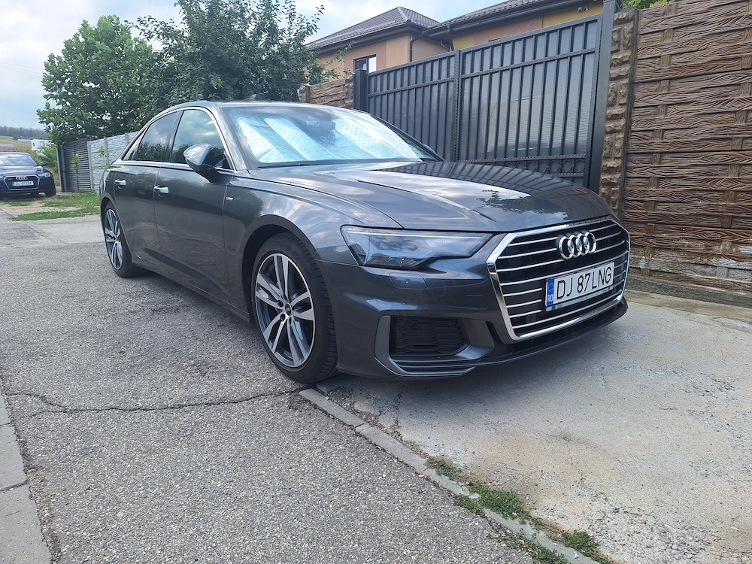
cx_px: 376
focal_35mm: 23
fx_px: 500
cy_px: 282
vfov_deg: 58.9
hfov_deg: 73.9
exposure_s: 1/283
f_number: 1.8
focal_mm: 5.54
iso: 25
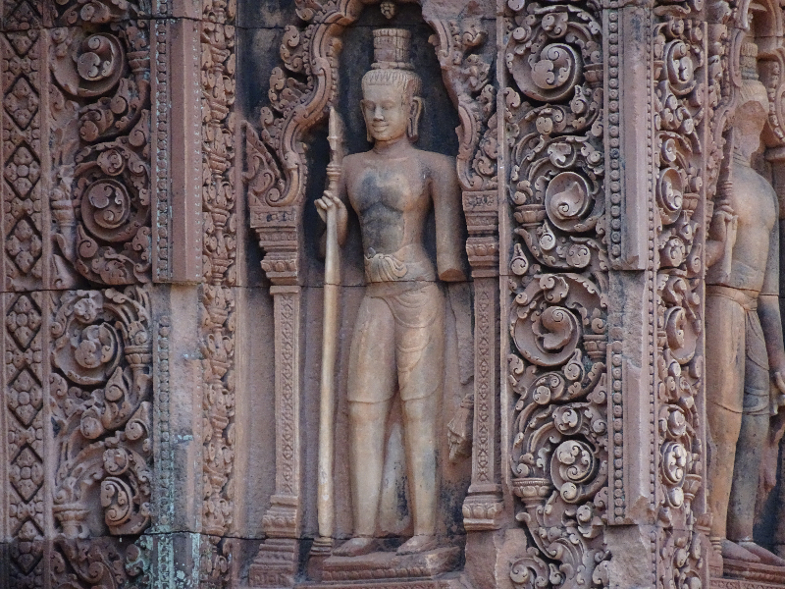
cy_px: 294
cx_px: 392
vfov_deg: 3.5
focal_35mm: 426
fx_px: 9661
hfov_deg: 4.7
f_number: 6.3
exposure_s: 1/250
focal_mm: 72.78
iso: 640
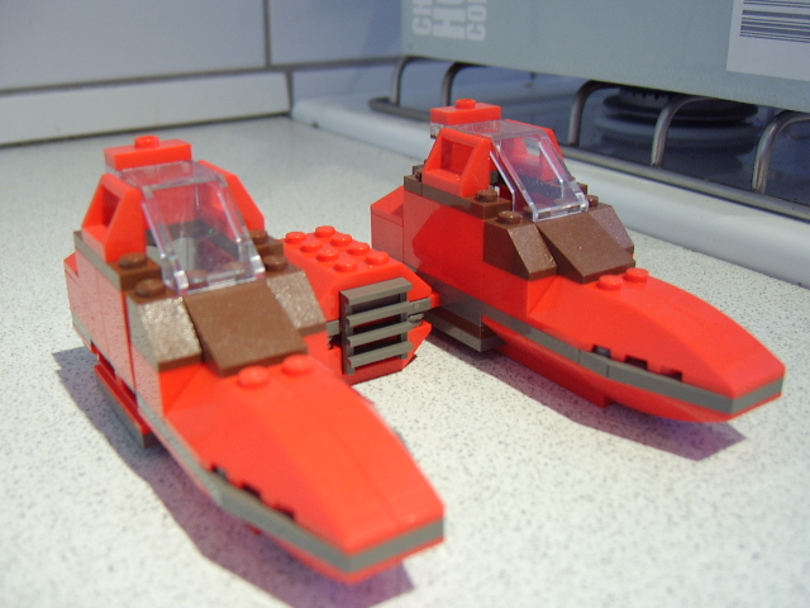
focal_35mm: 31
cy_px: 304
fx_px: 725
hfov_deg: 58.4
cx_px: 405
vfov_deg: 45.4
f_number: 2.7
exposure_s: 1/9
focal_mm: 8.13
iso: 100
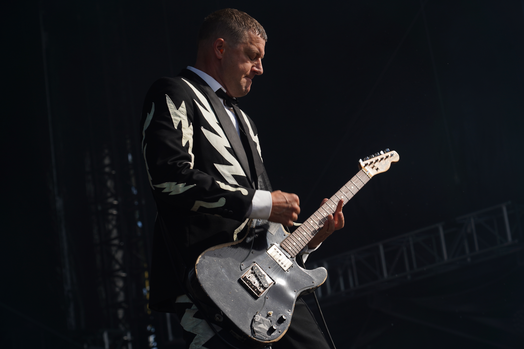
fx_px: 1528
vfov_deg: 13.0
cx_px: 262
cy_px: 174
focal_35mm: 105
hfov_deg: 19.5
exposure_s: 1/400
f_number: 7.1
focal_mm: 105
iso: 100
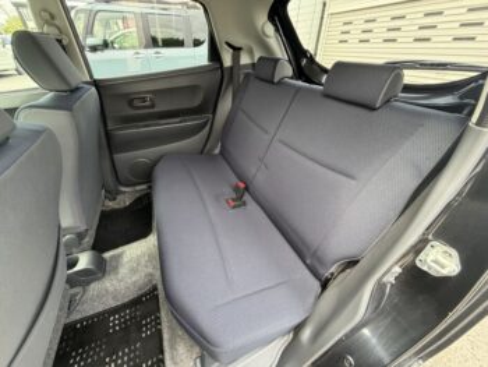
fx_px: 198
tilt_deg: -34.1
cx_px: 244
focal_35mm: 14
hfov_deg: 102.0
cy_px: 184
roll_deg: -1.2
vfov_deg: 85.7
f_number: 2.2
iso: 320
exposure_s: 1/121
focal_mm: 2.22
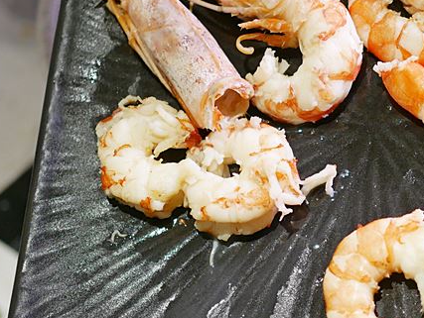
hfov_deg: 16.5
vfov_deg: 12.7
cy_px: 150
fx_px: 1434
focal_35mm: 117
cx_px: 418
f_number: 1.8
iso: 250
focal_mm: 25
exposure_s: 1/60
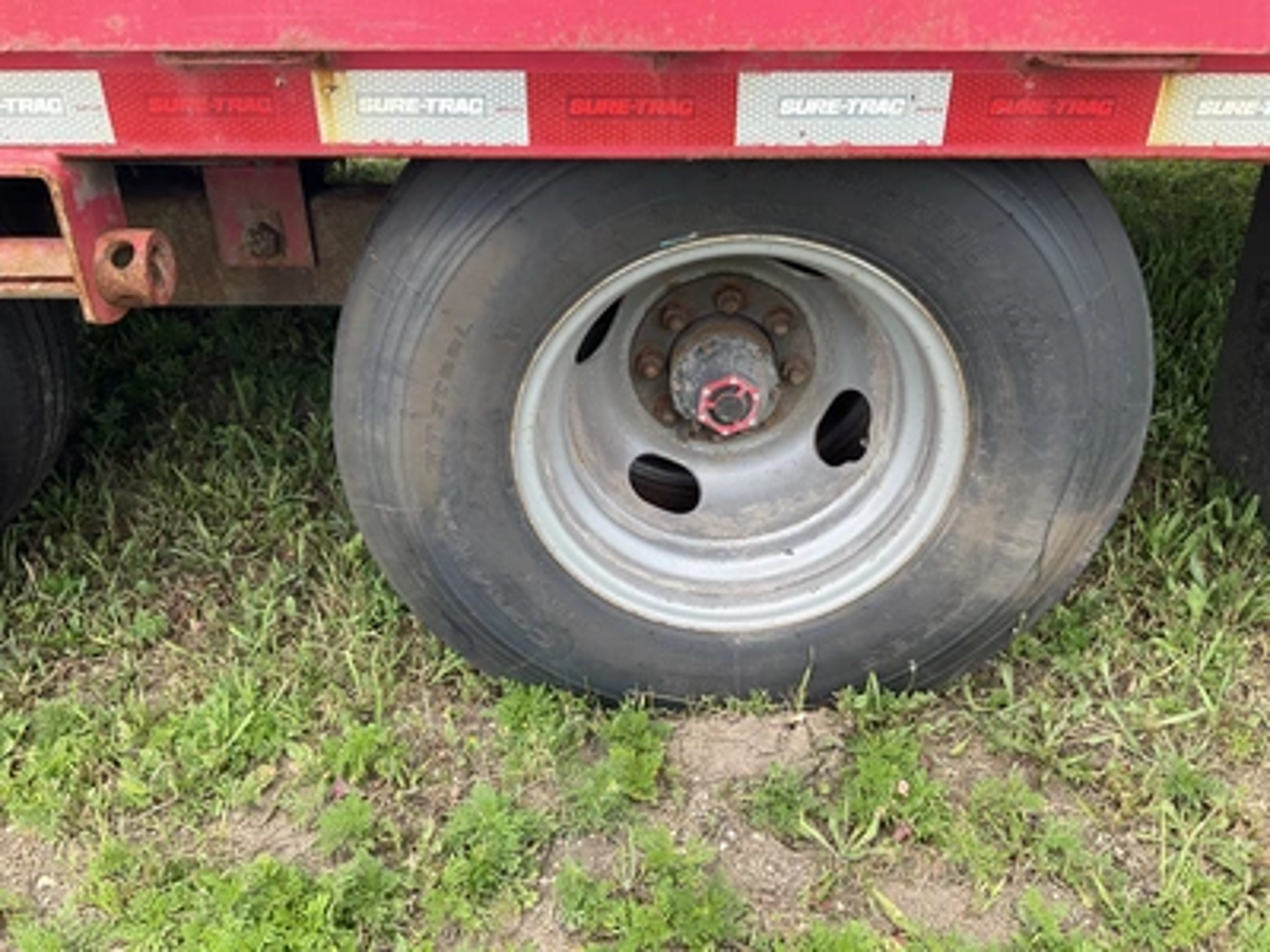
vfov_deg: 48.2
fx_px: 1064
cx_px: 635
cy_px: 476
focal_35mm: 29
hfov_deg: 61.7
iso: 20
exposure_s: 1/192
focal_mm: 3
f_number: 1.8
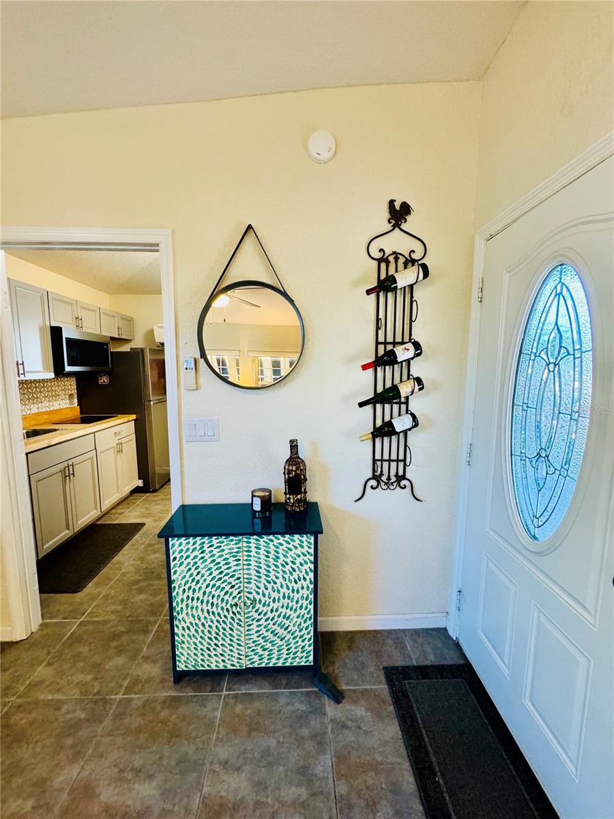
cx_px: 307
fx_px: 331
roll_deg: -0.6
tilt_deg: -7.1
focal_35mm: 14
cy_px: 410
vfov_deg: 102.1
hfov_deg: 85.7
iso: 250
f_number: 2.2
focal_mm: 2.22
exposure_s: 1/60
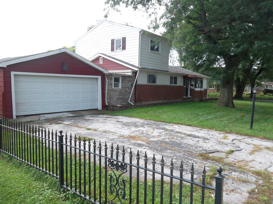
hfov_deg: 65.3
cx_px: 136
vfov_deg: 51.4
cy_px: 102
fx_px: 213
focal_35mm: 27
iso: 80
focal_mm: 4.9
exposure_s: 1/180
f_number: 3.5
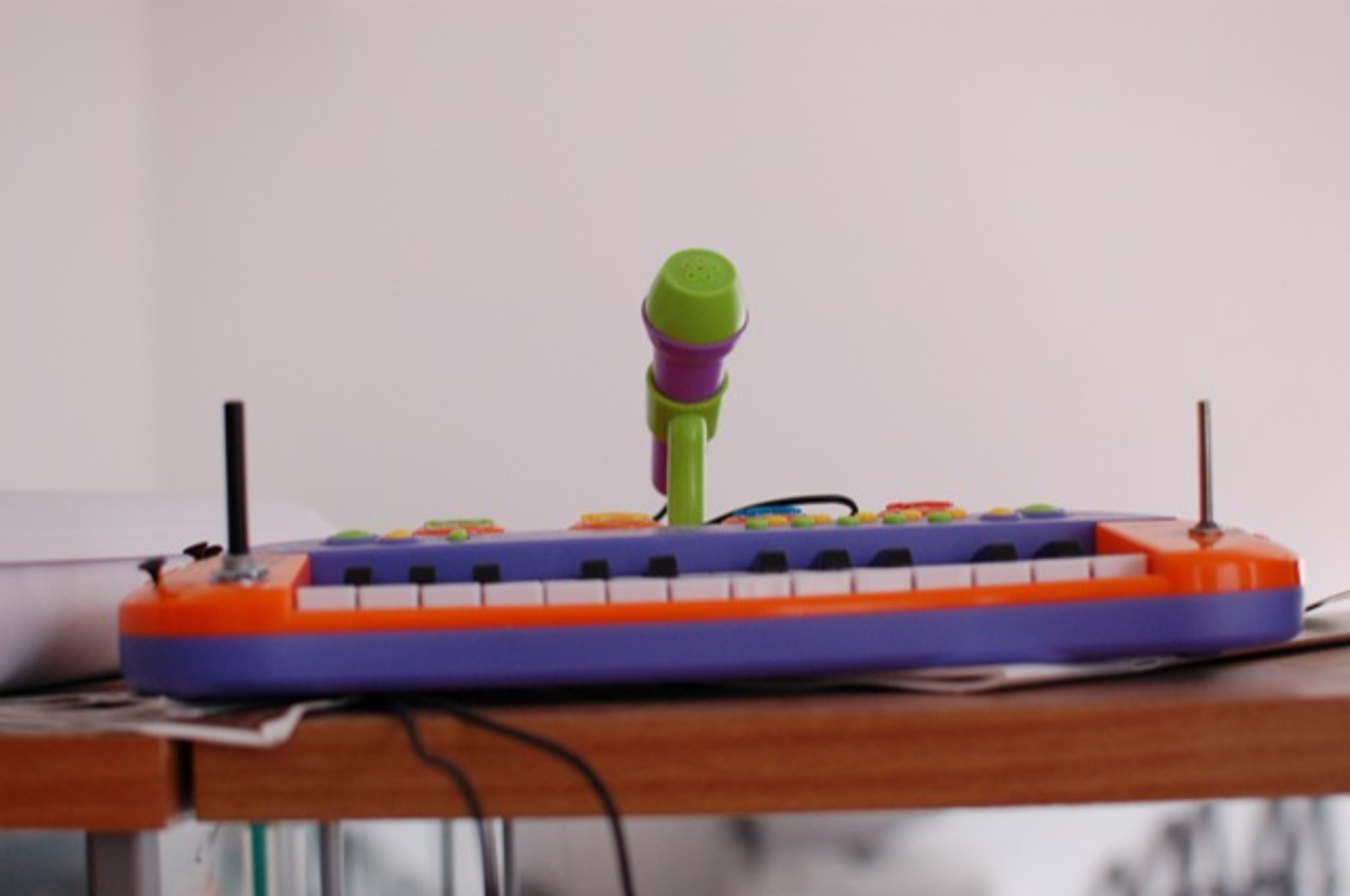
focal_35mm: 52
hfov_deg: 37.9
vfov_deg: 25.7
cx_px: 675
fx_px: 1966
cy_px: 448
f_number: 2.8
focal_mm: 35
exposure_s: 1/30
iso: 800
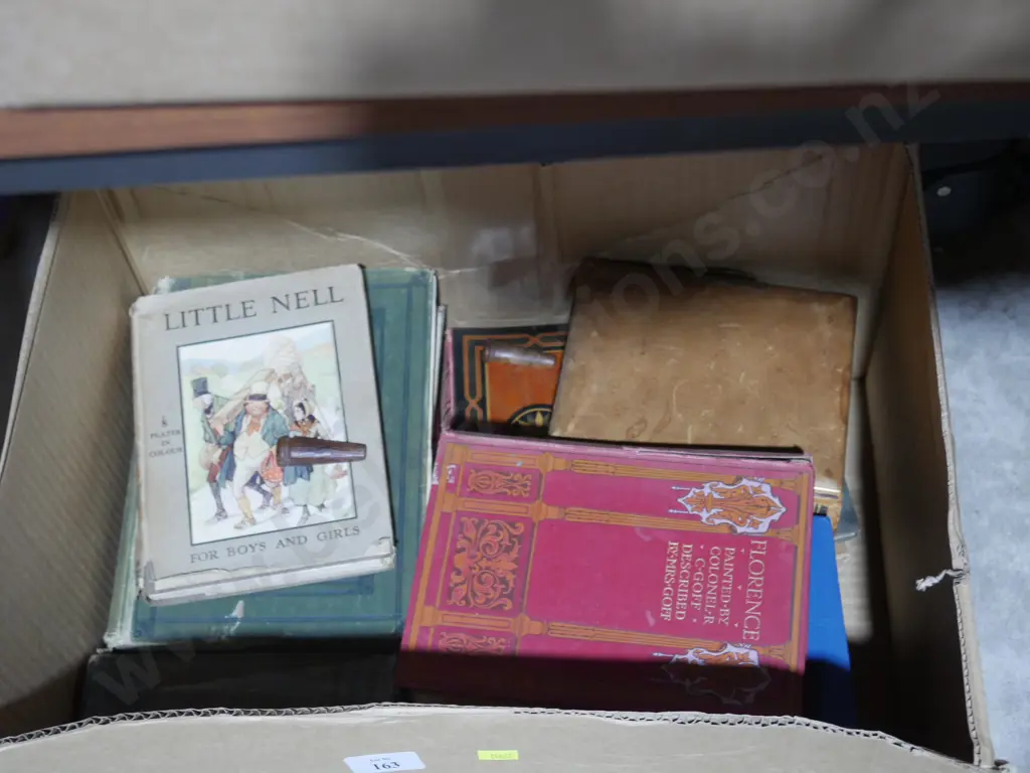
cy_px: 386
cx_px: 515
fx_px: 1547
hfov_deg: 36.8
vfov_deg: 28.0
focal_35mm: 52
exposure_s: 1/60
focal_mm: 26
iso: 1250
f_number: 5.3
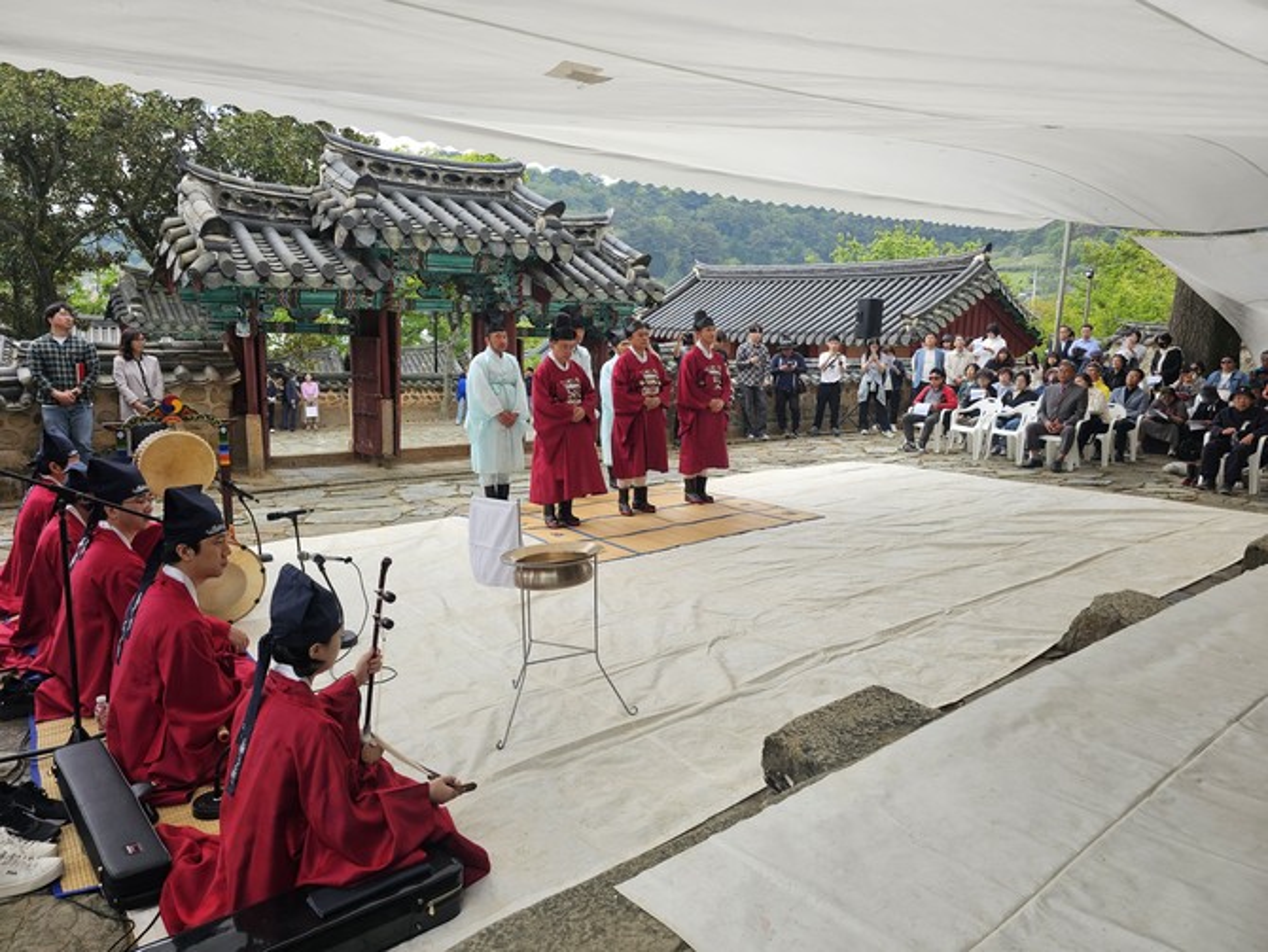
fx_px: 843
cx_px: 634
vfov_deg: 58.9
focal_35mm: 23
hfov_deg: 73.9
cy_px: 476
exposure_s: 1/405
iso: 20
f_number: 1.7
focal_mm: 6.3
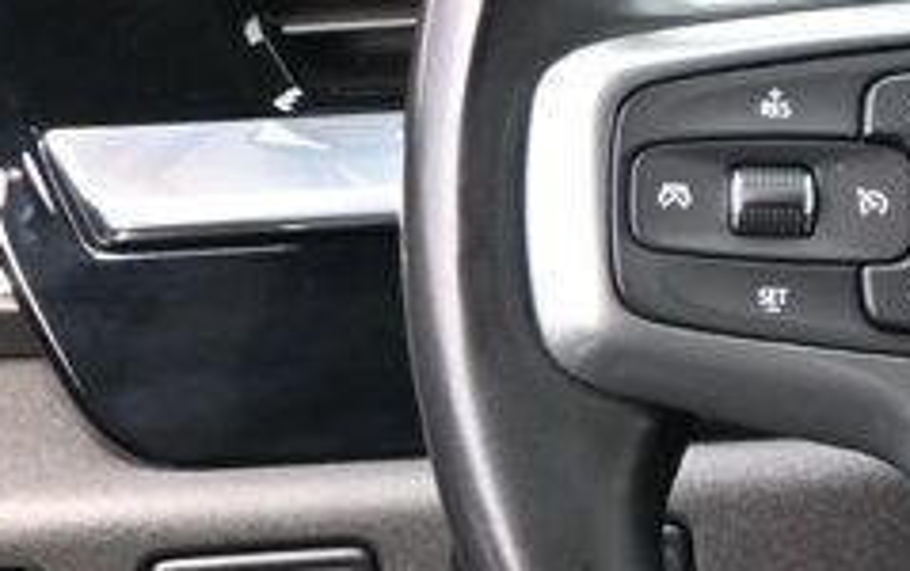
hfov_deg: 10.8
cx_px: 1538
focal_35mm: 183
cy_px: 228
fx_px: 4544
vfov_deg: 7.2
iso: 720
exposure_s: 1/125
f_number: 4.5
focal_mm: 28
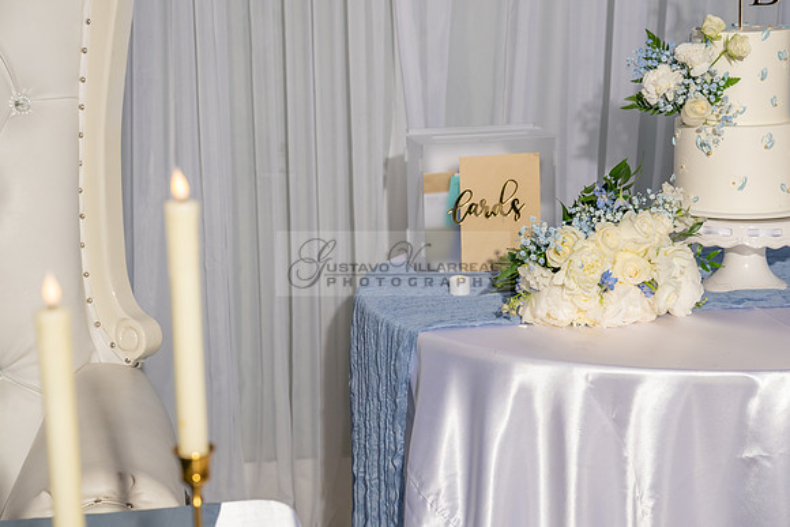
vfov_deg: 19.5
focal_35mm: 70
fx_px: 1536
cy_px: 264
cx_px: 395
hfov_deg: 28.8
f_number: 5.6
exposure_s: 1/160
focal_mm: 70
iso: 800
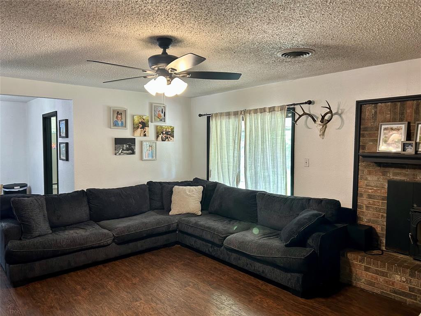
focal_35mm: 26
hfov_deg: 67.3
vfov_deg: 53.1
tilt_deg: -3.8
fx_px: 316
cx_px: 210
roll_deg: +0.4
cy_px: 158
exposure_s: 1/60
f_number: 1.5
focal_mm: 5.7
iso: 160
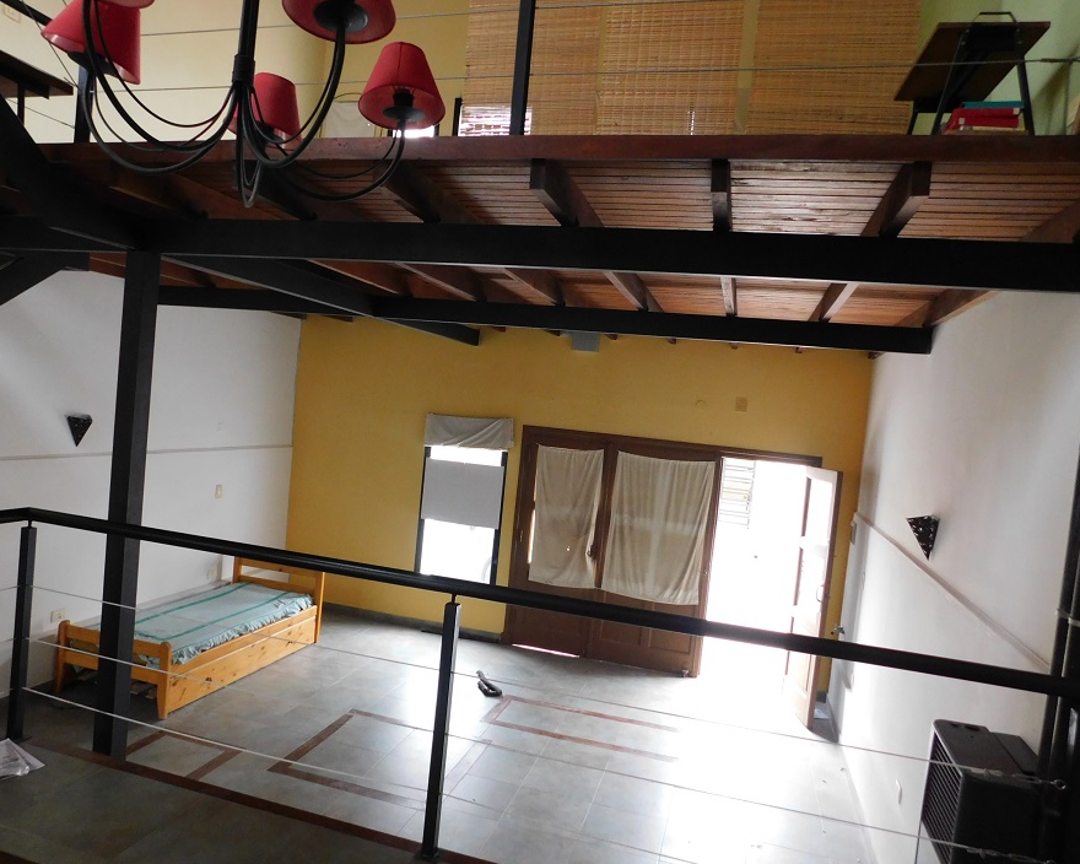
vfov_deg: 56.8
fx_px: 799
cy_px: 430
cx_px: 515
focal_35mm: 25
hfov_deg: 68.1
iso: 400
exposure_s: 1/30
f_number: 3
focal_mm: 4
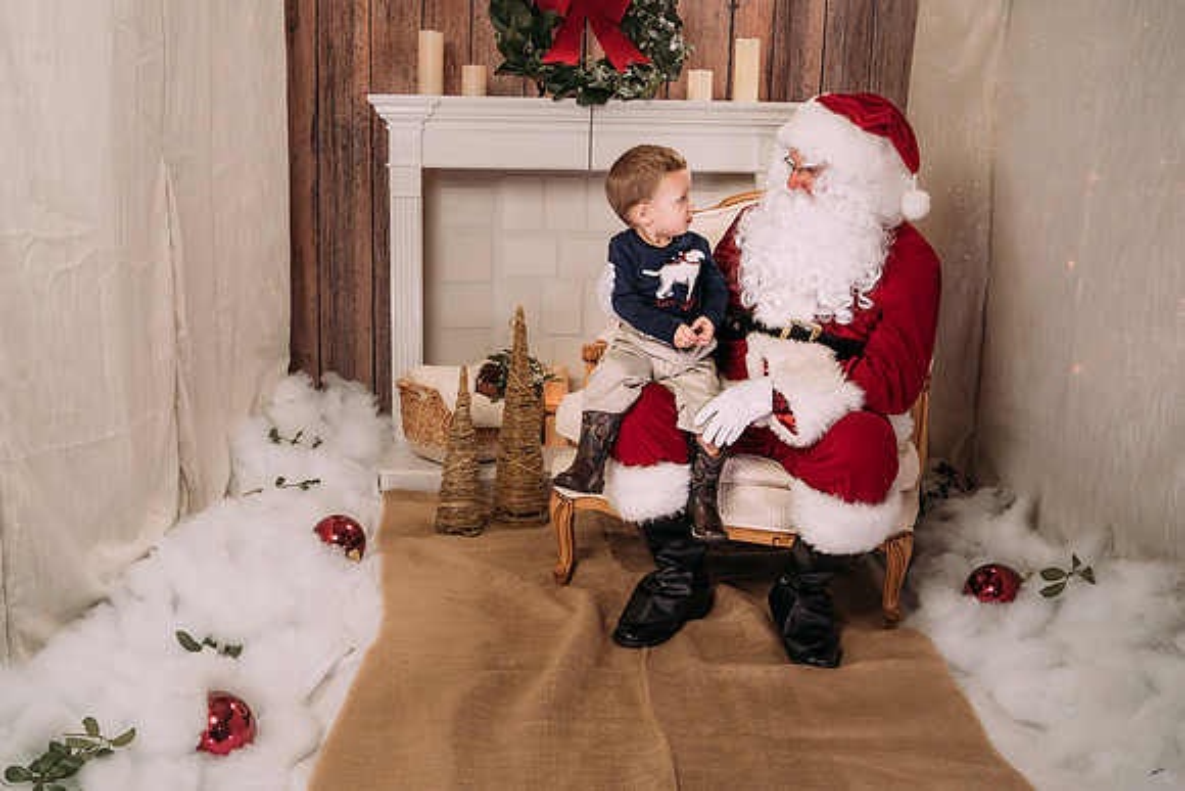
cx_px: 561
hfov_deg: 49.5
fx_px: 1285
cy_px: 391
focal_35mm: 39
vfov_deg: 34.2
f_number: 5.6
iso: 200
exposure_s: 1/125
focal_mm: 35
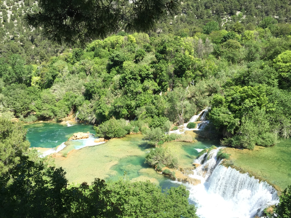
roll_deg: +1.2
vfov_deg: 48.2
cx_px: 146
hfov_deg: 61.7
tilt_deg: -13.0
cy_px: 109
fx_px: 244
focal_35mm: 29
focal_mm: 4.15
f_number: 2.2
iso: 32
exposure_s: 1/1236
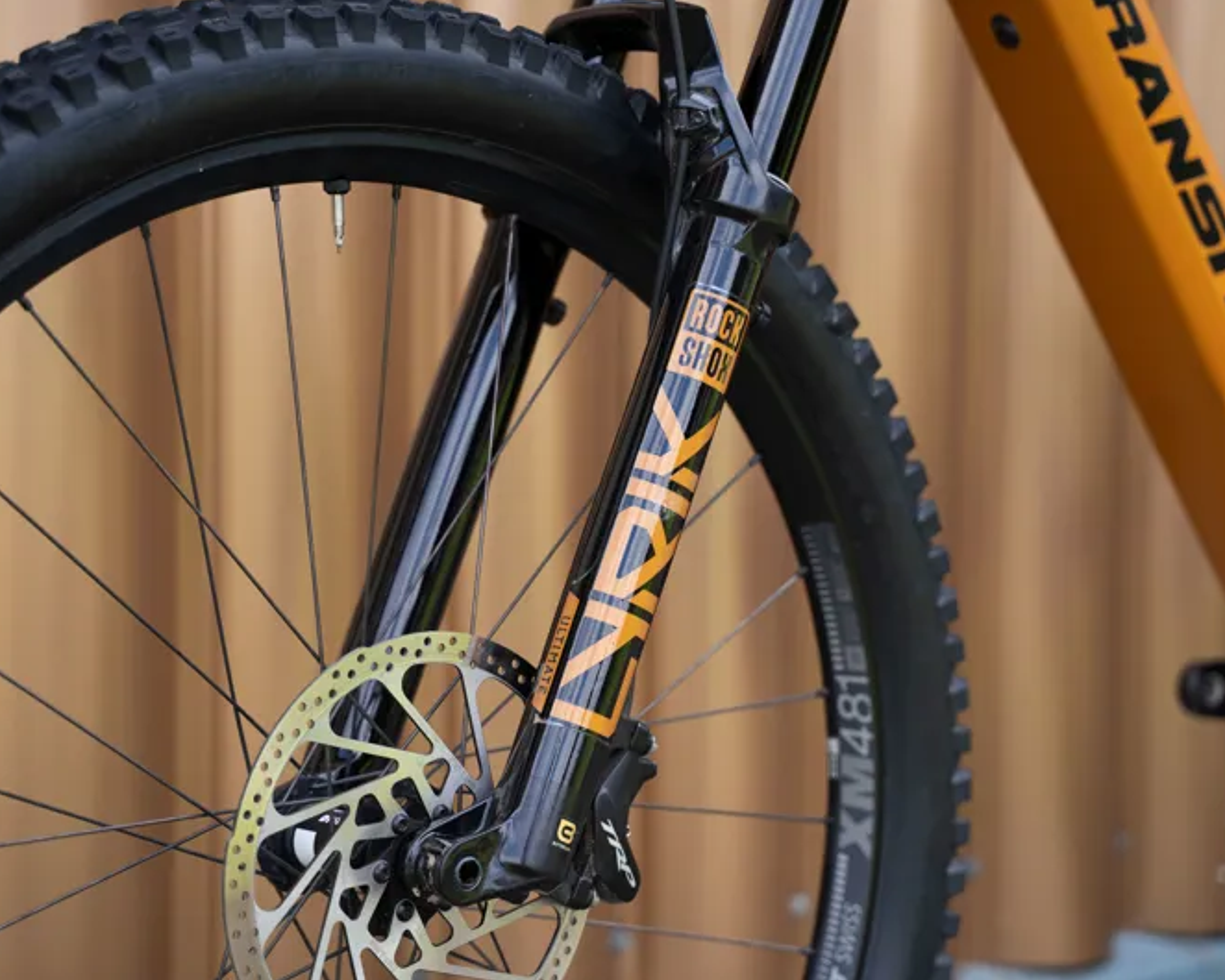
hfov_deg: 22.5
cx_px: 631
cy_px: 489
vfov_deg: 18.1
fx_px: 3083
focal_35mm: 85
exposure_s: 1/2000
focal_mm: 75
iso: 1000
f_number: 3.5
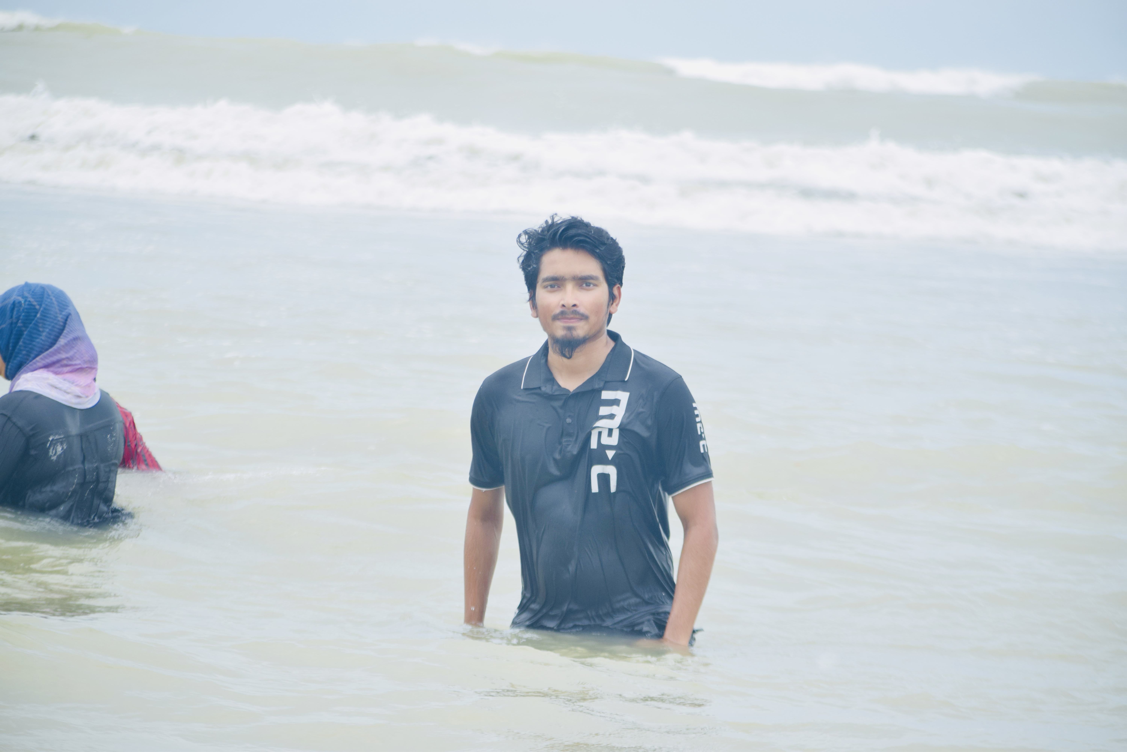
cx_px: 564
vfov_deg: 7.6
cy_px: 376
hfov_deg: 11.4
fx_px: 5635
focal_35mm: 180
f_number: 7.1
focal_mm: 120
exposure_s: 1/800
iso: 320
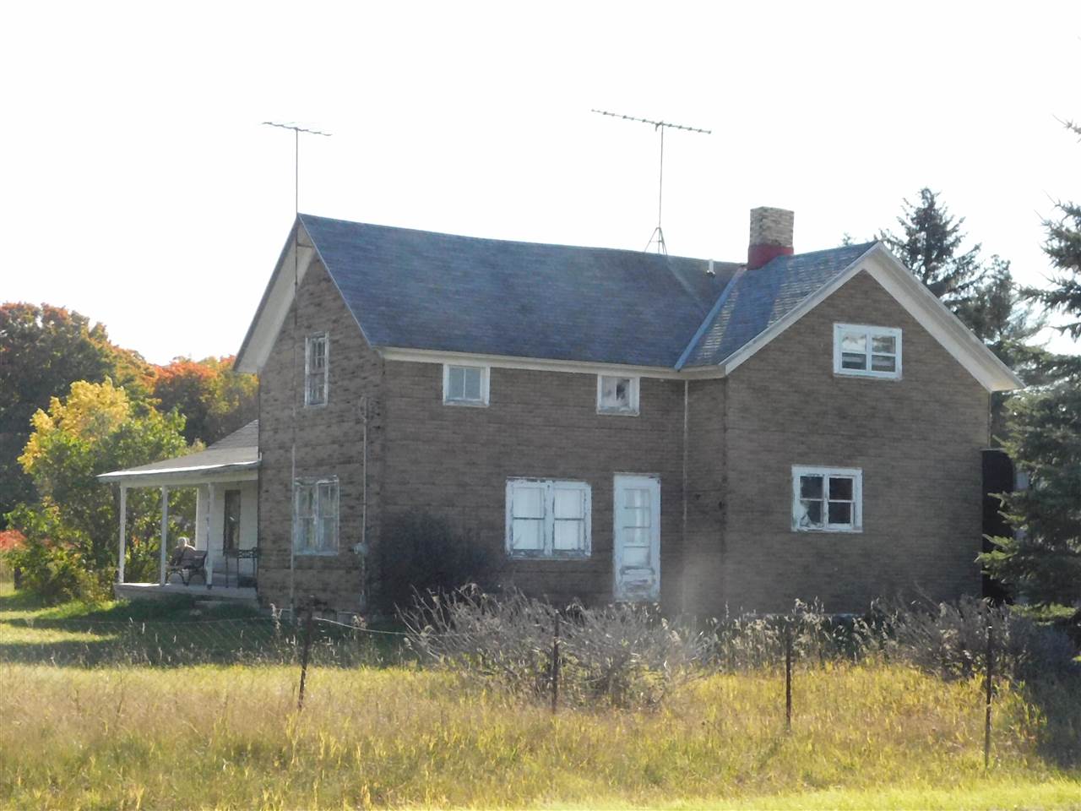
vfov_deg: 22.3
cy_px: 406
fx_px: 2061
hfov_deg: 29.4
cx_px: 540
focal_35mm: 66
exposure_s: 1/1000
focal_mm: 11.7
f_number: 8.4
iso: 1600
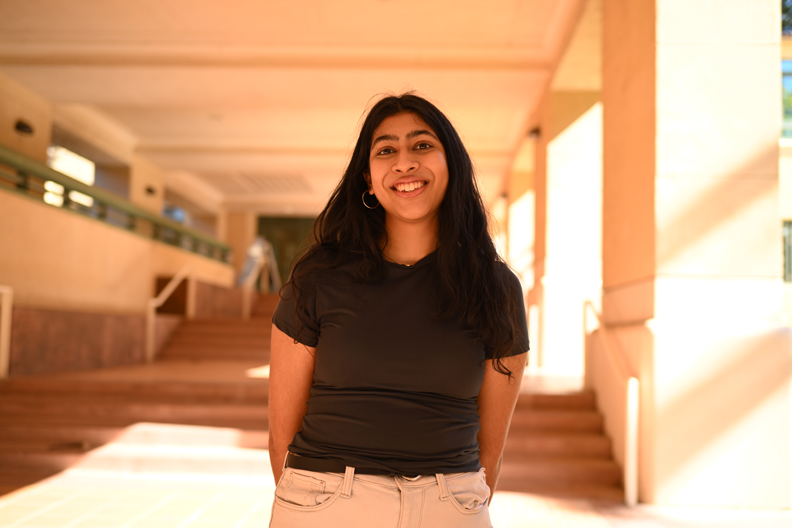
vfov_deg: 33.4
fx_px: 880
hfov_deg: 48.5
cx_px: 396
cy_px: 264
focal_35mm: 40
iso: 125
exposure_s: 1/400
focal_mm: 40
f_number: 2.5
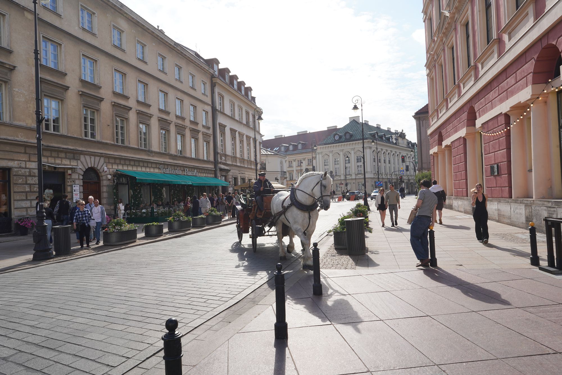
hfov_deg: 73.7
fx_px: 375
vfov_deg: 53.1
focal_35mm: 24
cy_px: 188
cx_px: 281
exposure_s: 1/100
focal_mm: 24
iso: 100
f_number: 16
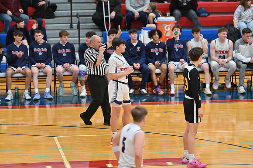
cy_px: 84
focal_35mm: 200
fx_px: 1405
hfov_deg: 10.3
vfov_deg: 6.9
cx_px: 126
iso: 4500
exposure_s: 1/800
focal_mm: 200
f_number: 4
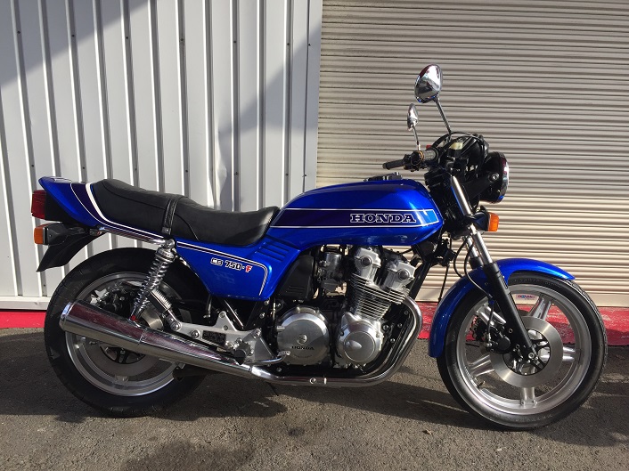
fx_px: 527
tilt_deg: -15.2
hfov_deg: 61.7
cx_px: 314
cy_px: 236
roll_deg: -2.3
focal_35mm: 29
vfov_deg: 48.2
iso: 32
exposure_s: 1/648
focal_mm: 4.15
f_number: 2.2
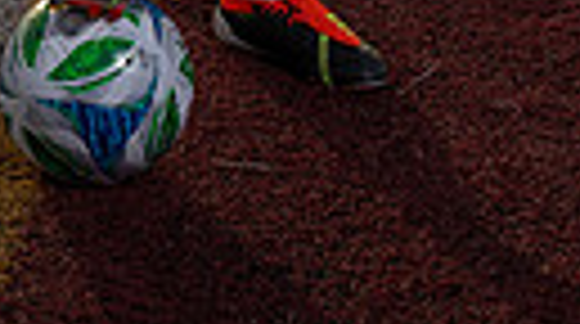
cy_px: -675
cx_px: 315
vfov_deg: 5.7
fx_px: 3039
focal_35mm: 198
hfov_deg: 10.9
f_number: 8
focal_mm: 54
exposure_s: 1/250
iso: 100
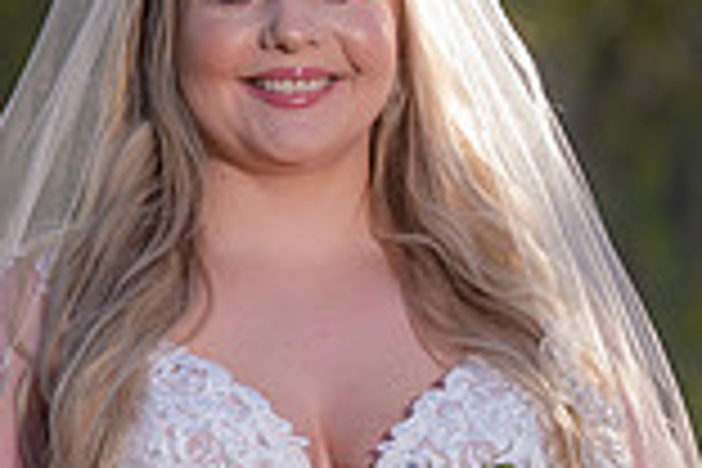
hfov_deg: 3.2
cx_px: 576
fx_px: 12713
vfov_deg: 2.1
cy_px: 418
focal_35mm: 652
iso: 100
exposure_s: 1/125
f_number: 5.6
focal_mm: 175
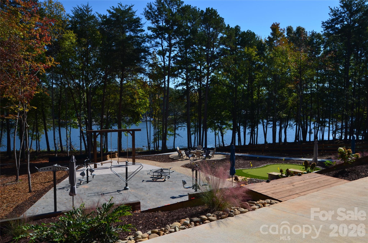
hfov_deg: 57.3
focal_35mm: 33
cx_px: 184
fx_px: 337
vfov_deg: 39.8
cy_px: 122
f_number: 13
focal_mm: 22
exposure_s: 1/200
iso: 100
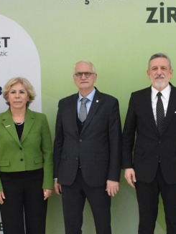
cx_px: 185
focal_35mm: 82
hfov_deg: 17.5
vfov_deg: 23.8
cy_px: 129
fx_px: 556
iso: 3200
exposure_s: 1/60
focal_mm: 20
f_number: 3.5
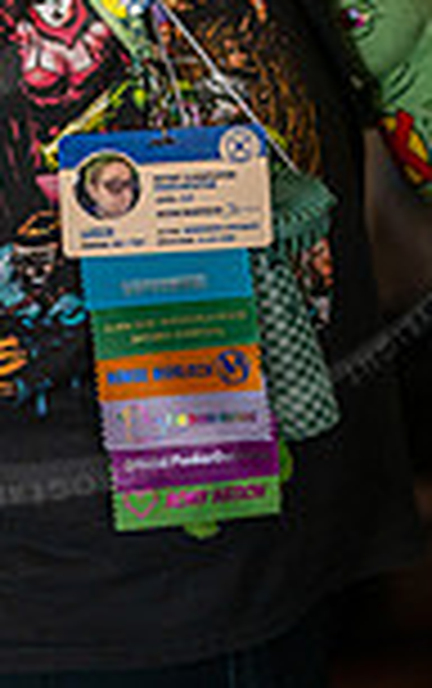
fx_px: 2818
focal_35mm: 150
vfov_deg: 13.6
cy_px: -76
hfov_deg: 8.7
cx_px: -99
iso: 640
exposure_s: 1/200
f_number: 1.2
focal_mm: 50
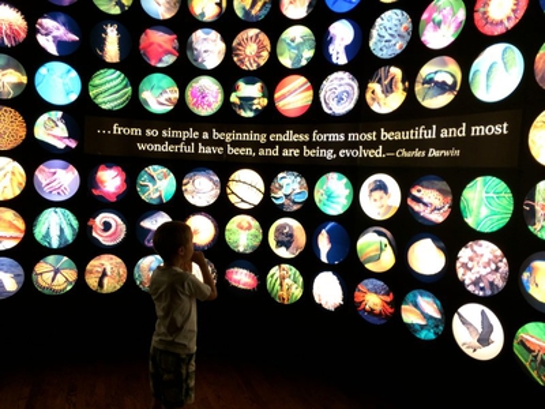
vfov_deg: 46.8
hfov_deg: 60.0
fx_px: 472
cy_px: 204
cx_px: 272
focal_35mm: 30
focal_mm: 4.12
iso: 80
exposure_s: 1/30
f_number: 2.2
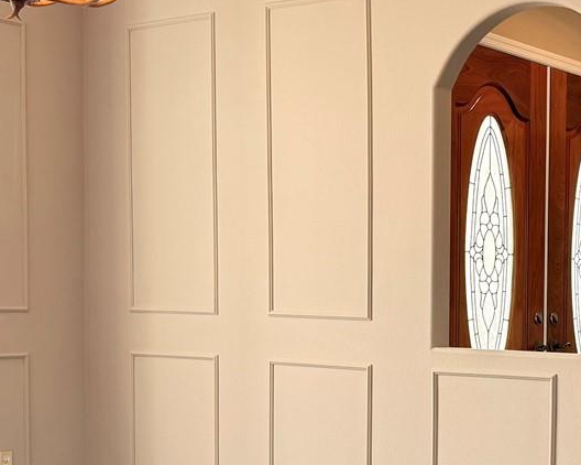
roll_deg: -1.1
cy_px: 386
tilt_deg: -3.3
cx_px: 547
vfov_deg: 21.2
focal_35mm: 71
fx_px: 1220
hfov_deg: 25.7
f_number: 1.78
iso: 100
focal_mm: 6.76
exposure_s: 1/143
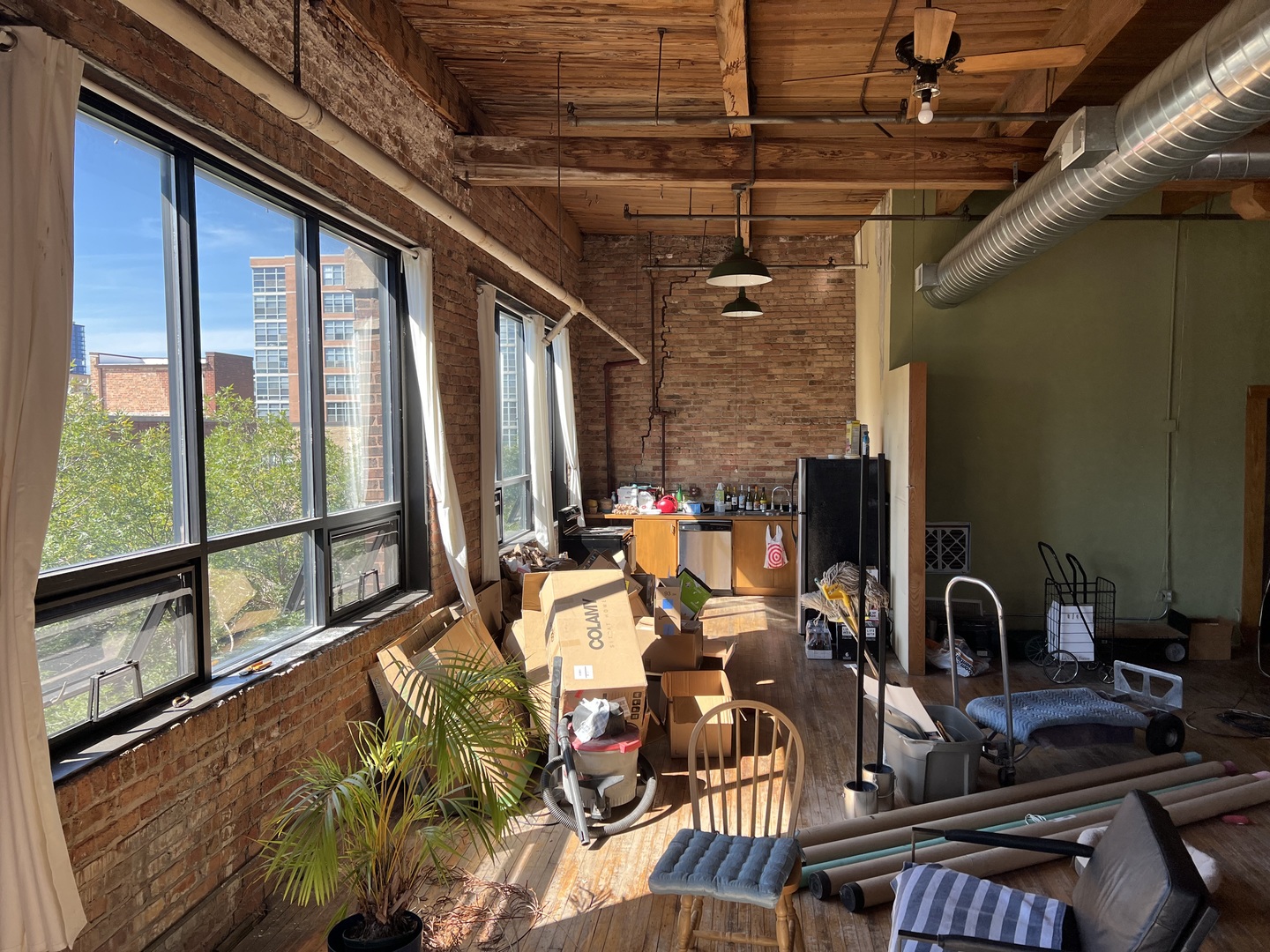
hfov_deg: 67.3
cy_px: 476
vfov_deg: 53.1
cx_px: 635
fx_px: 954
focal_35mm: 26
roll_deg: +0.2
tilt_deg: -2.6
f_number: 1.5
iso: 50
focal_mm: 5.7
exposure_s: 1/486
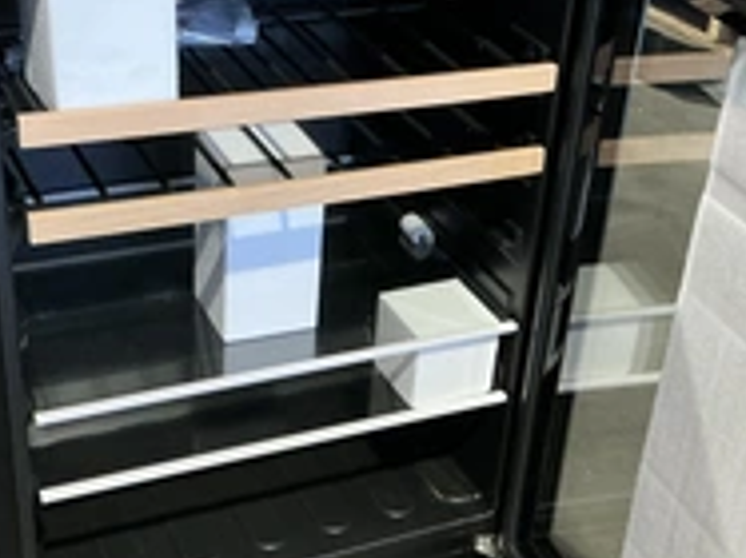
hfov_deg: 32.2
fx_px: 1292
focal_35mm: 60
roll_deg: -4.3
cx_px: 367
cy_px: 323
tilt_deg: -31.2
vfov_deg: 24.4
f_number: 1.8
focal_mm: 3
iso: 250
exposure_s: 1/60
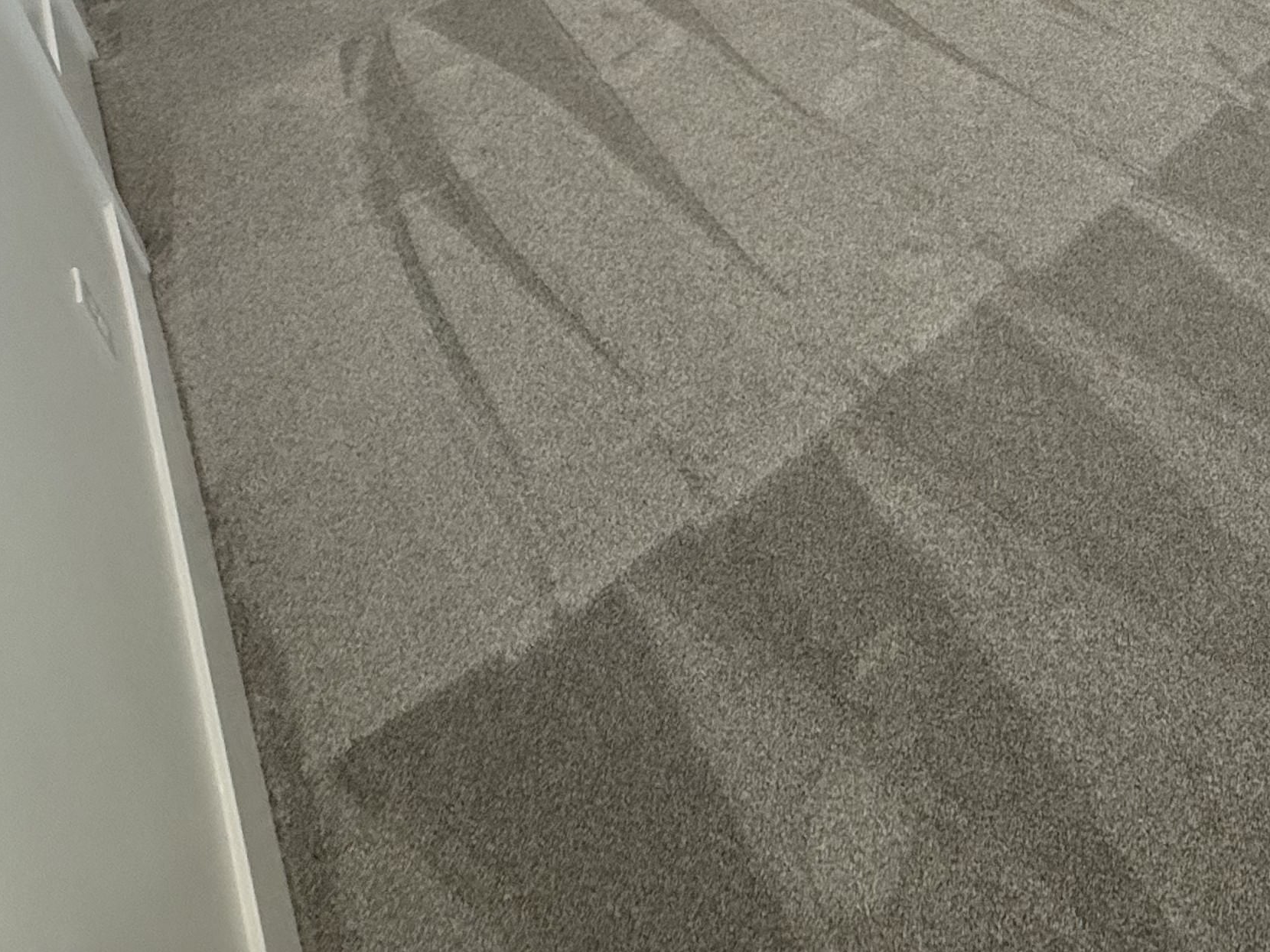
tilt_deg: -22.0
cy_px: -202
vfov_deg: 33.6
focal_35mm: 34
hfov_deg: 50.5
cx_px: 1026
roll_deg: +4.8
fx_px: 1247
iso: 160
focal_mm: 2.22
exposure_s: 1/101
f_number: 2.2
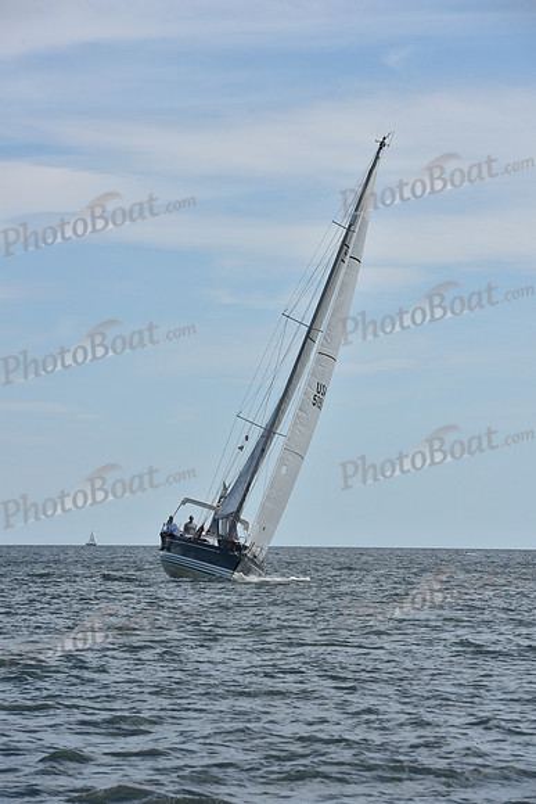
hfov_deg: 8.6
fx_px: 3571
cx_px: 268
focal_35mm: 160
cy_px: 402
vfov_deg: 12.8
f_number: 11
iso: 320
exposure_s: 1/1000
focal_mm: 160
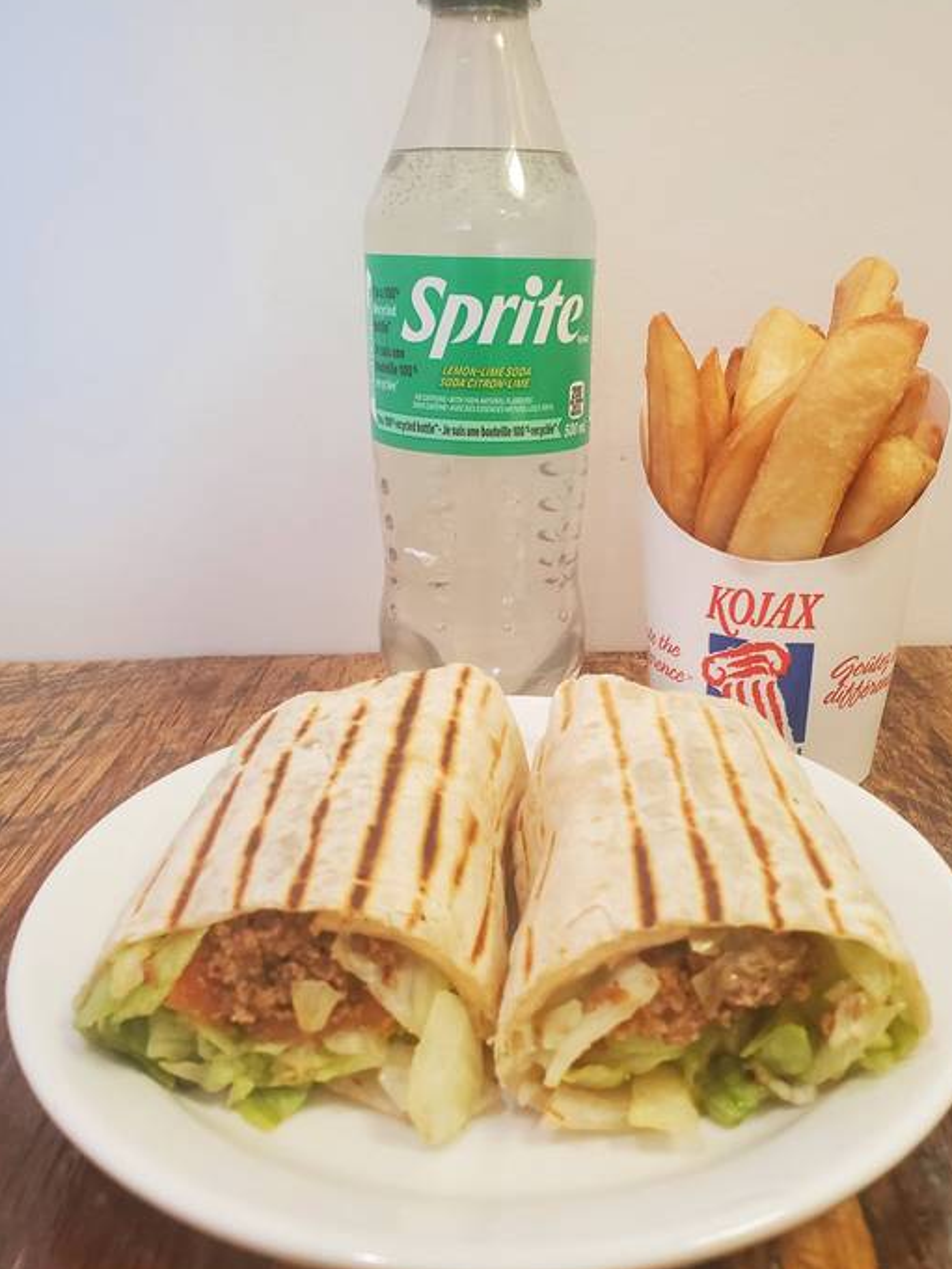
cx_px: 507
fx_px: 1026
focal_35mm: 28
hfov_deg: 49.7
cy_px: 605
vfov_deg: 63.4
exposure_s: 1/60
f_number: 2.4
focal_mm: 4.3
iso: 250
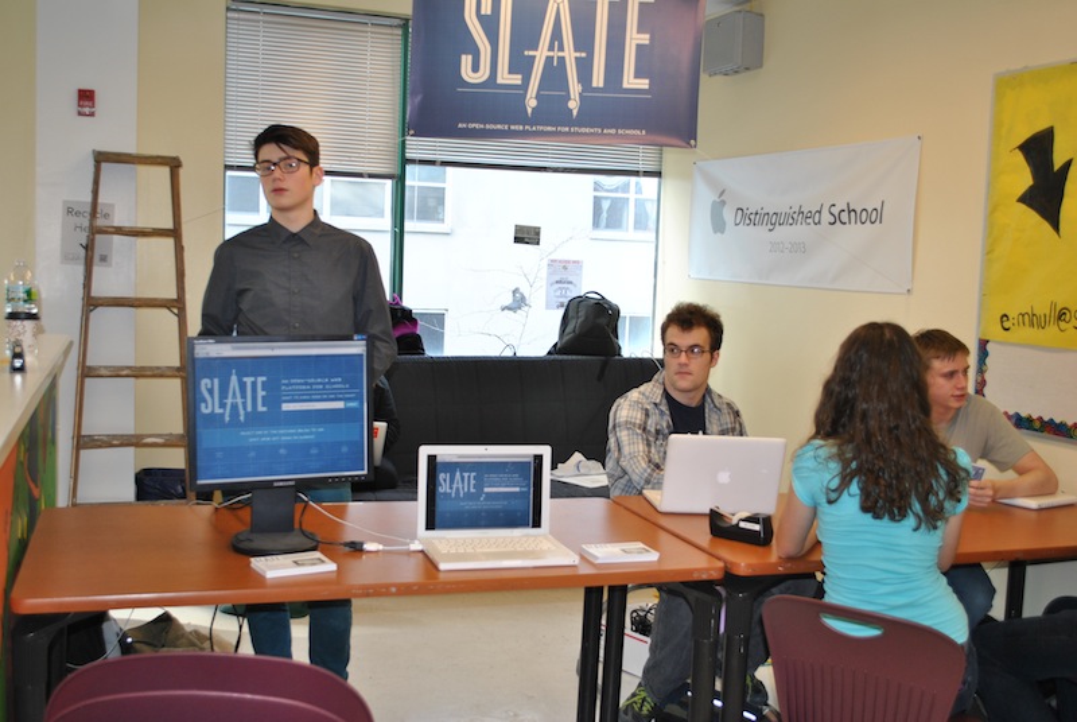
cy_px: 361
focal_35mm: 39
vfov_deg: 34.3
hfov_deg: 49.5
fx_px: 1168
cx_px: 538
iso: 200
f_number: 4.2
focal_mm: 26
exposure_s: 1/60
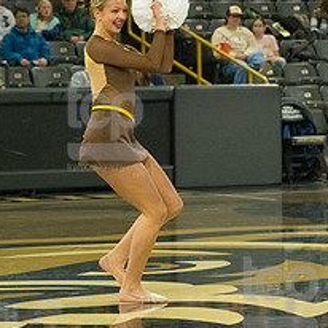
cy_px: 127
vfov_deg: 8.1
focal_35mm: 215
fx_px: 2305
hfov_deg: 8.1
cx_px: 105
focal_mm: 116
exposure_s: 1/1600
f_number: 5
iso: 6400
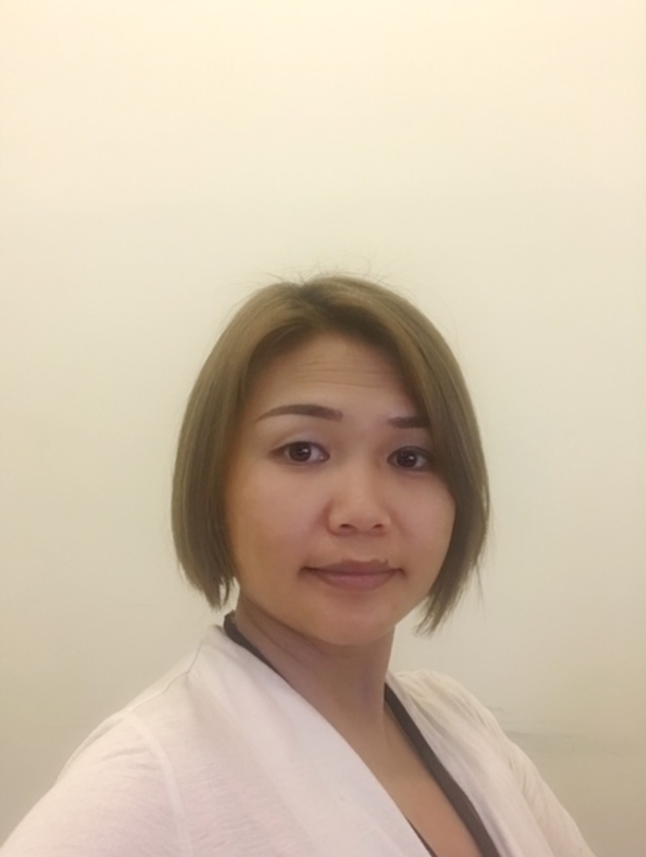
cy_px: 428
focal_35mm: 32
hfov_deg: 44.3
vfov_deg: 56.7
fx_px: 794
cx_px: 323
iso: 160
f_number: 2.2
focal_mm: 2.87
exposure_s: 1/33
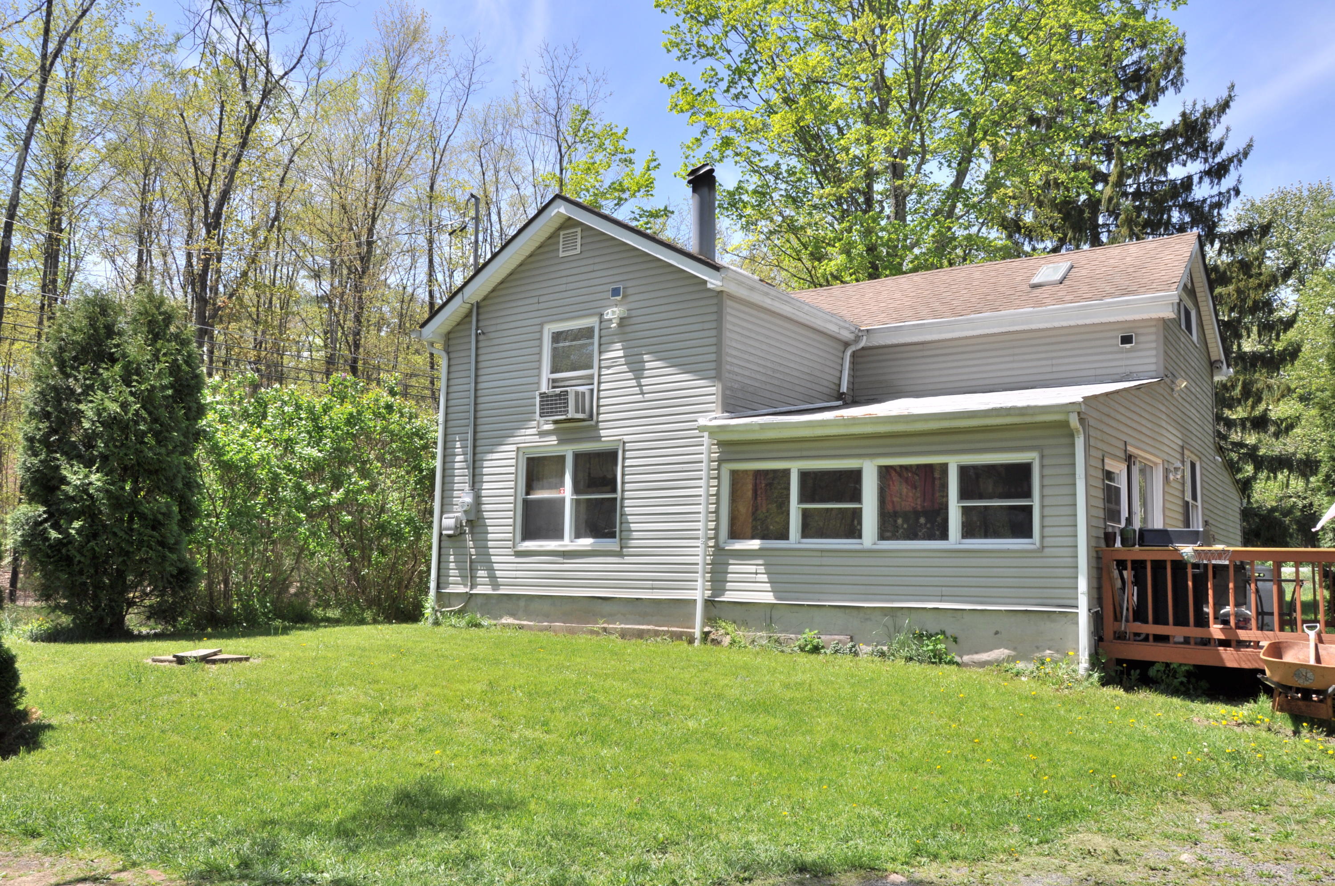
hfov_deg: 59.6
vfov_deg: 41.6
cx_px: 668
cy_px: 443
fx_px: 1167
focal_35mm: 32
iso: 200
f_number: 13
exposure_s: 1/160
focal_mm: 21
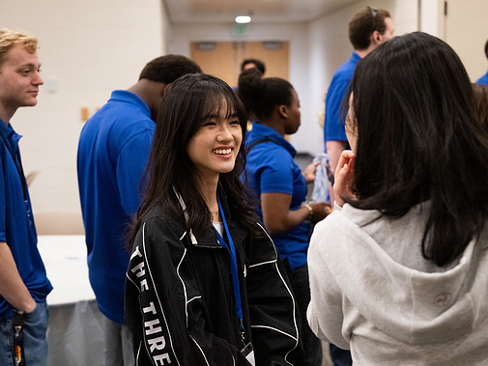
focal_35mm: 63
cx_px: 260
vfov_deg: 23.3
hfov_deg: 30.7
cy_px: 185
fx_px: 888
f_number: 4
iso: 5000
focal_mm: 57
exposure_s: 1/320
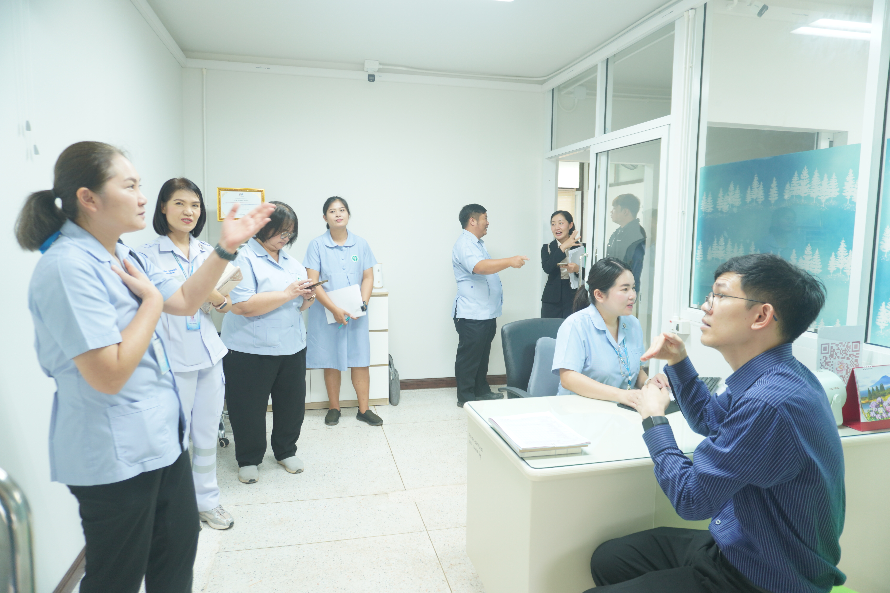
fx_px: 593
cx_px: 445
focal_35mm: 24
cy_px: 296
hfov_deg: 73.7
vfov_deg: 53.1
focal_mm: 16
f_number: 3.5
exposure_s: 1/30
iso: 160
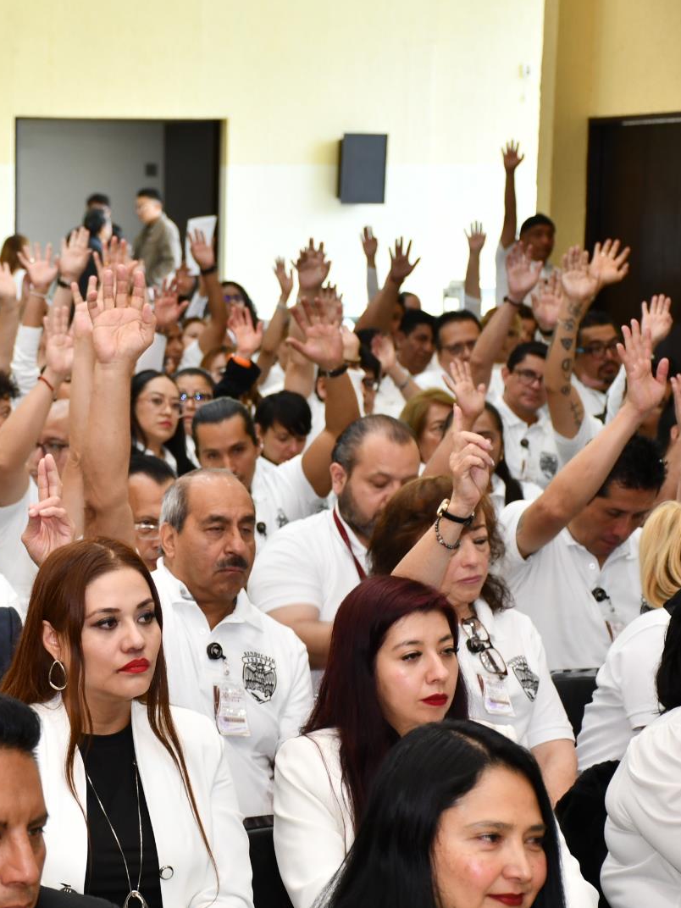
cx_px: 25
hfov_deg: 13.4
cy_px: 455
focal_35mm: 109
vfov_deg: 18.0
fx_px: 2859
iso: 640
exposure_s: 1/60
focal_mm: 50
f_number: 4.8
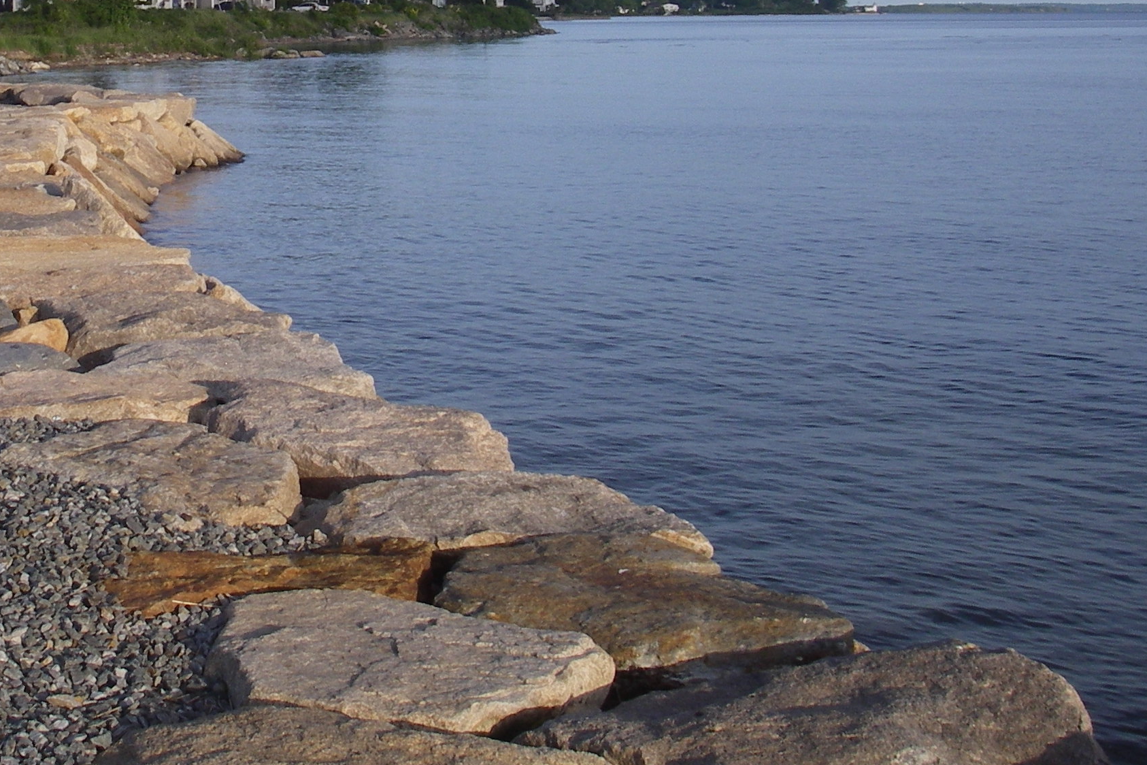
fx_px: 2103
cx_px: 205
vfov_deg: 20.1
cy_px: 50
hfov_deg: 29.7
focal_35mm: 66
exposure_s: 1/200
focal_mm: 6.3
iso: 80
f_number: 6.6
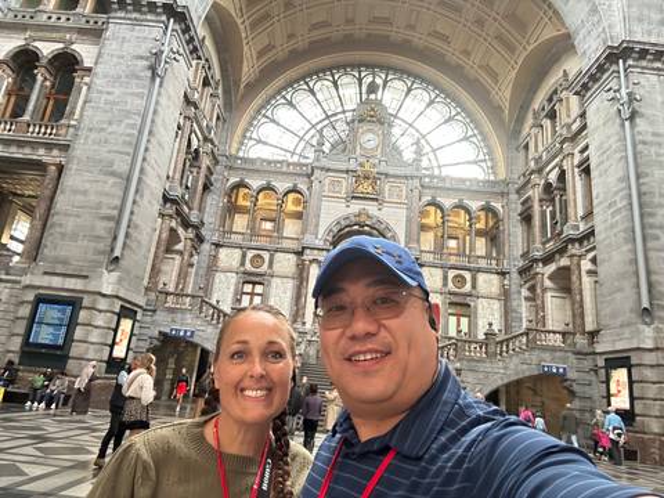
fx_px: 441
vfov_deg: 58.9
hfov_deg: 73.9
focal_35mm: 23
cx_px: 332
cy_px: 249
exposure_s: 1/60
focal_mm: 2.69
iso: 200
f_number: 1.9
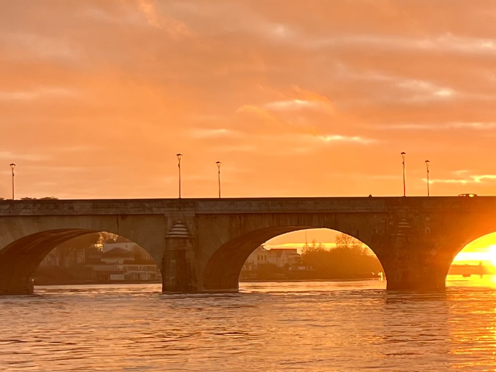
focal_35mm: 108
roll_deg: +0.9
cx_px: 734
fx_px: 1547
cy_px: 300
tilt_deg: -1.9
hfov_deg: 16.6
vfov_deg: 13.6
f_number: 1.5
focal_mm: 5.7
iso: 40
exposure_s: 1/204
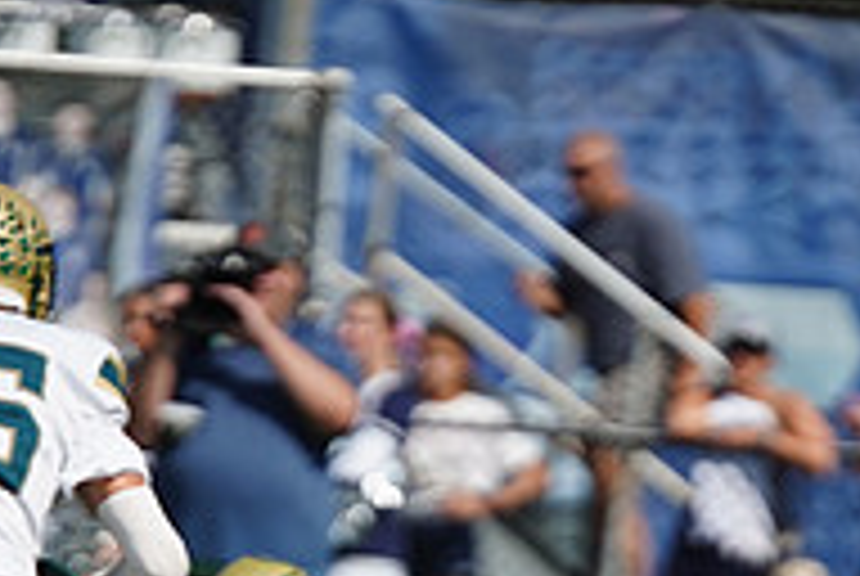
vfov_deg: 1.5
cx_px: 405
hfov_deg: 2.3
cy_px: 623
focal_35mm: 910
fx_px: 21772
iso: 400
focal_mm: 300
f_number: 2.8
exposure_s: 1/8000
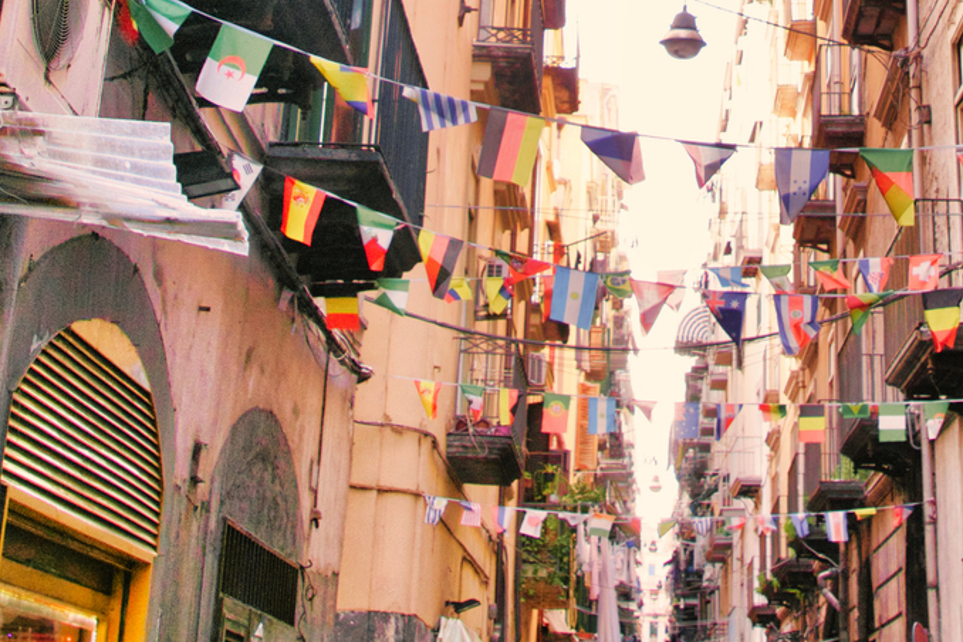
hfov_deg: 26.7
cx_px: 706
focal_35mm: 75
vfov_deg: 17.0
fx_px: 2006
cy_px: -224
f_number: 6.3
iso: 400
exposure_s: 1/125
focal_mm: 24
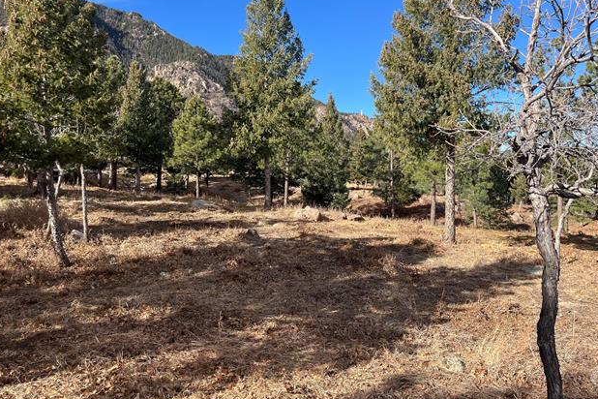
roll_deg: +1.6
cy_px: 177
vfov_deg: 46.3
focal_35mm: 28
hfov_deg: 65.5
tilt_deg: -0.1
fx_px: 465
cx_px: 300
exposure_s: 1/1776
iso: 50
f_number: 1.6
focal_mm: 5.1
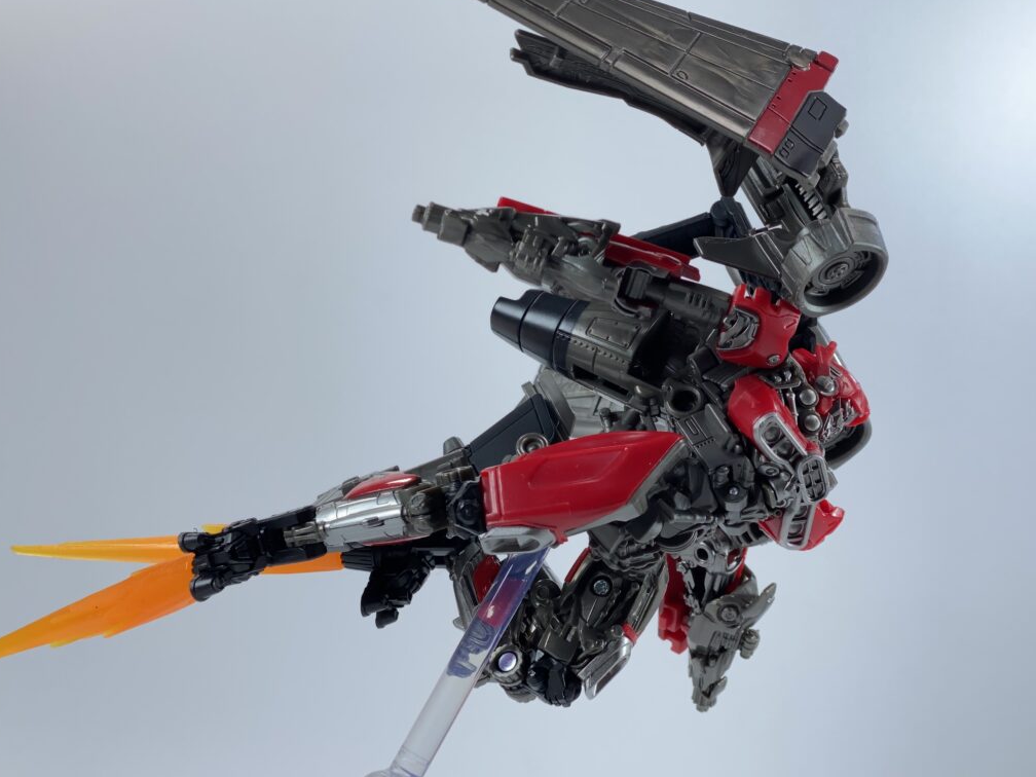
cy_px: 383
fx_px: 1915
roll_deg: -15.5
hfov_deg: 30.3
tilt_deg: +12.2
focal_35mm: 64
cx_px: 511
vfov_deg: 22.9
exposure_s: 1/100
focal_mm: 6
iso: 20
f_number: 2
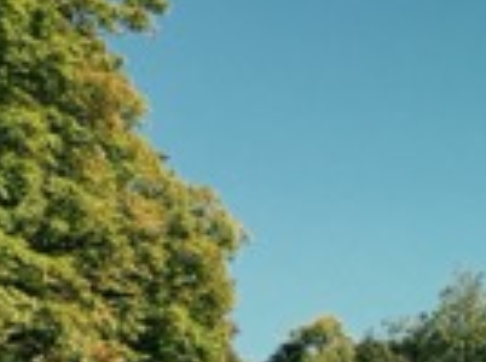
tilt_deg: +3.9
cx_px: 823
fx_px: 1458
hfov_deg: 16.4
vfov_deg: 13.4
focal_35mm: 104
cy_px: 532
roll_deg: -0.4
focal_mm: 4.15
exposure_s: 1/1068
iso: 32
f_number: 2.2
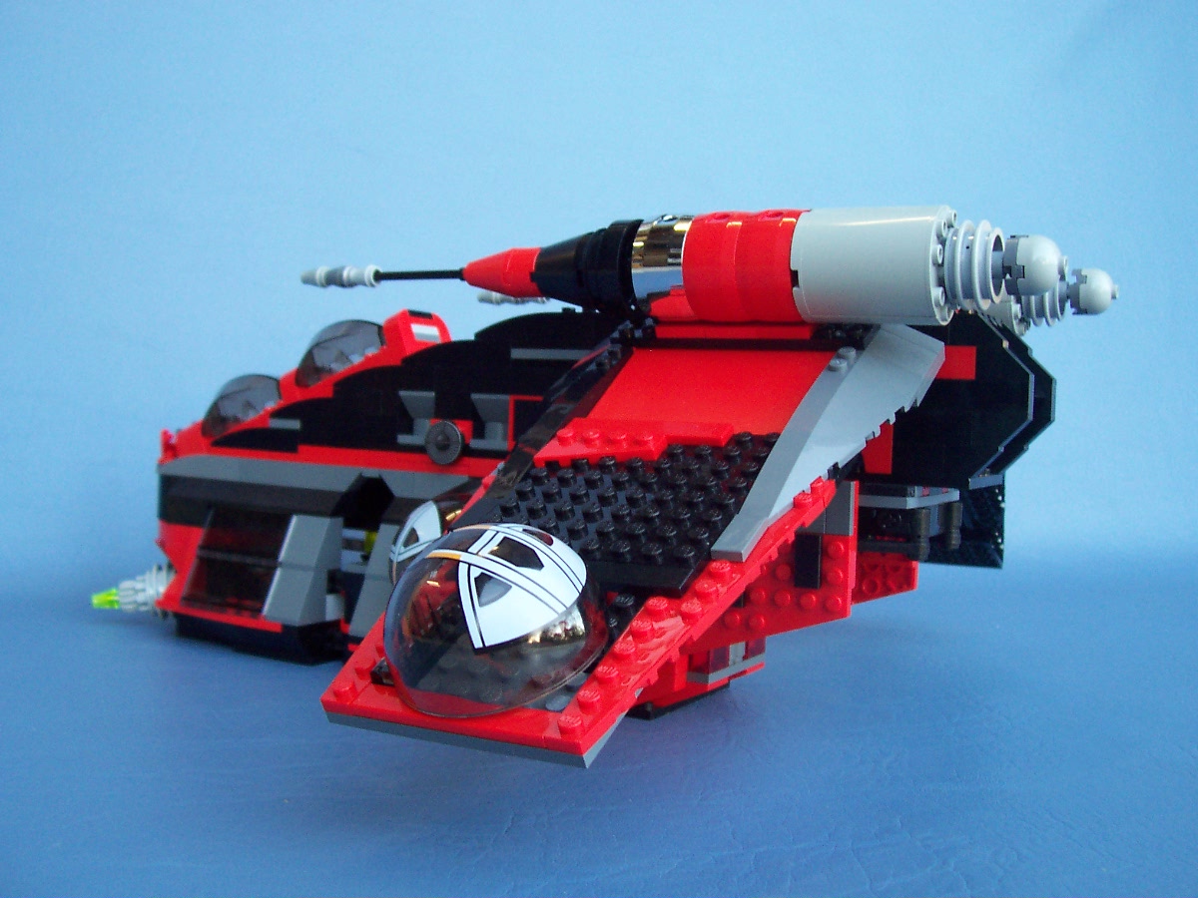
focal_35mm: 37
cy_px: 449
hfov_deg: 50.1
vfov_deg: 38.7
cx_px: 599
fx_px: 1281
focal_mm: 5.6
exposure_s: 1/30
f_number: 2.8
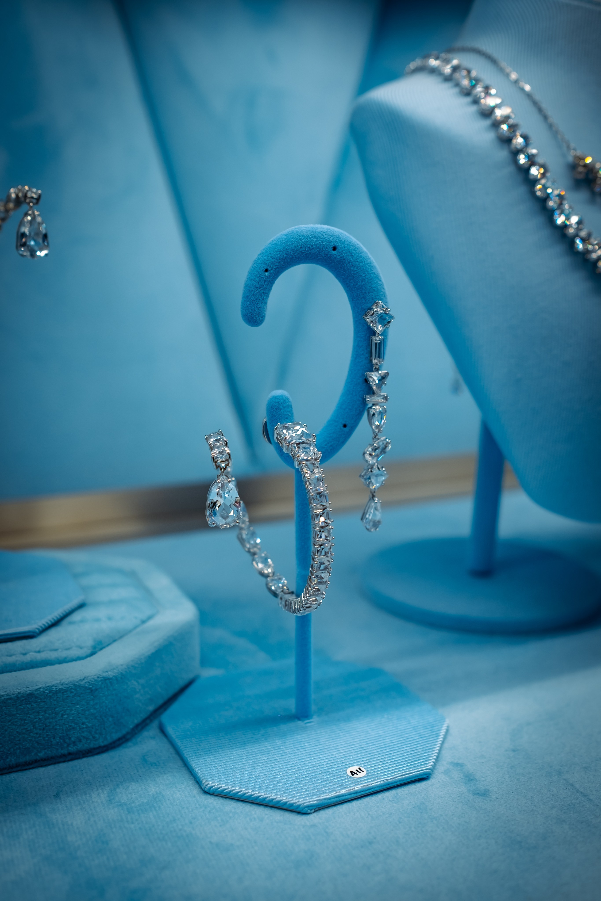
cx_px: 300
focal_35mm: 35
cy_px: 450
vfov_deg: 54.4
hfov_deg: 37.9
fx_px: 876
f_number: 4
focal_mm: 23
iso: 200
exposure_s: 1/100
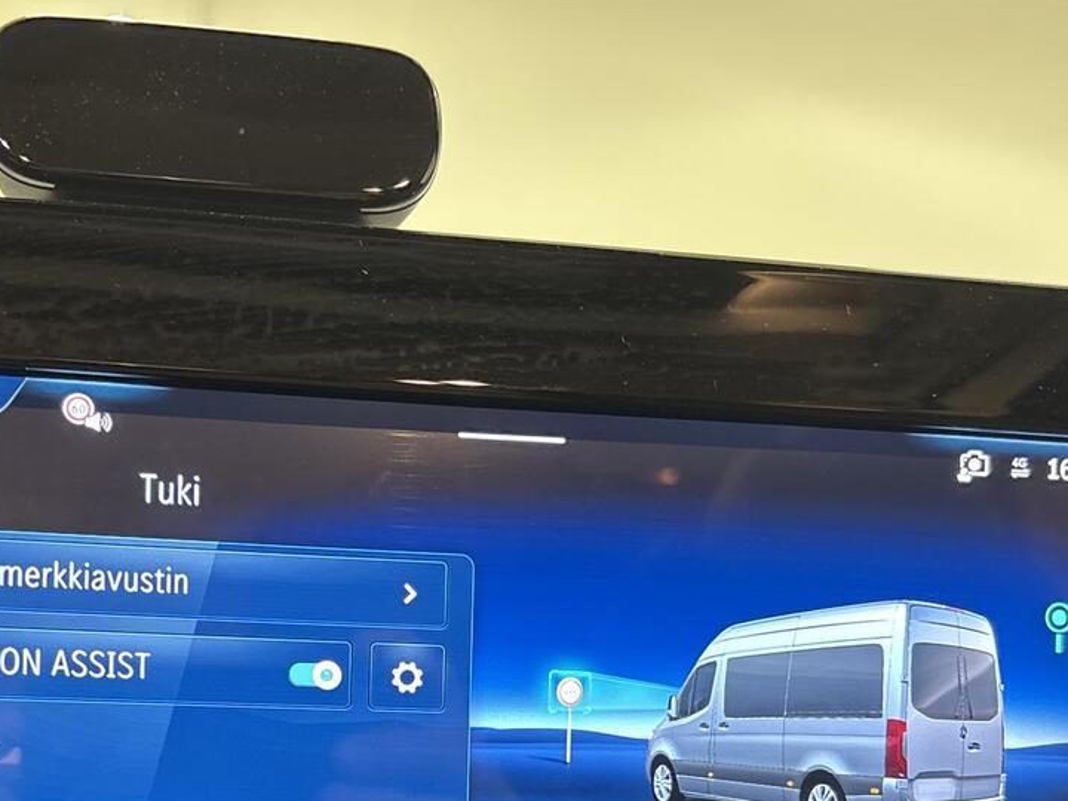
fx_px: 1604
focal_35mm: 52
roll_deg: -3.6
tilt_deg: -12.9
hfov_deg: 36.6
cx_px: 393
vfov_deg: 27.1
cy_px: 721
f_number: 1.6
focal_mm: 5.96
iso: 250
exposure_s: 1/54
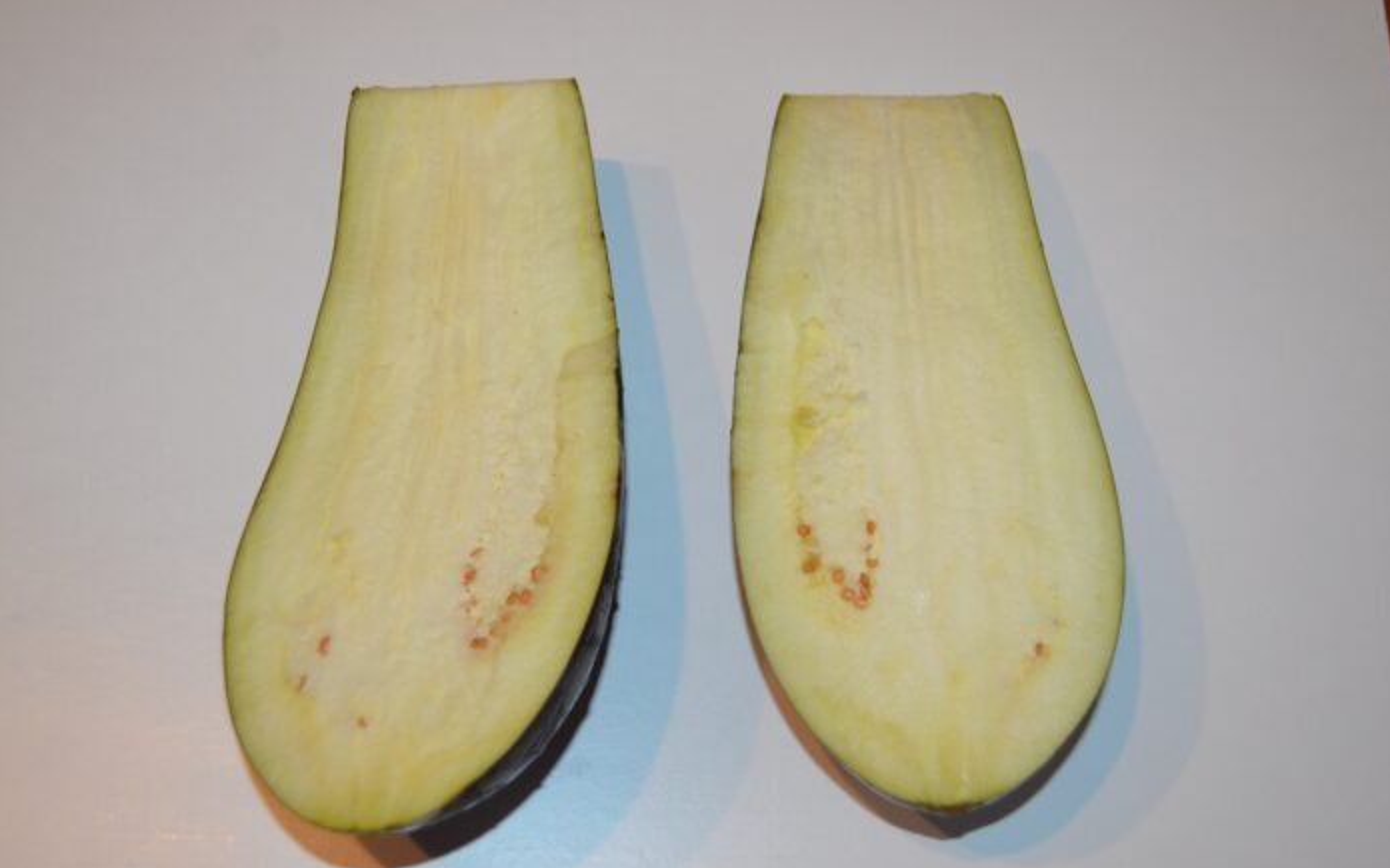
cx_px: 696
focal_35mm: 40
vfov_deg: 32.0
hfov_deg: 49.3
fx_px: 1515
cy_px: 443
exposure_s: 1/60
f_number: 4.2
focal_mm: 26
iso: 720
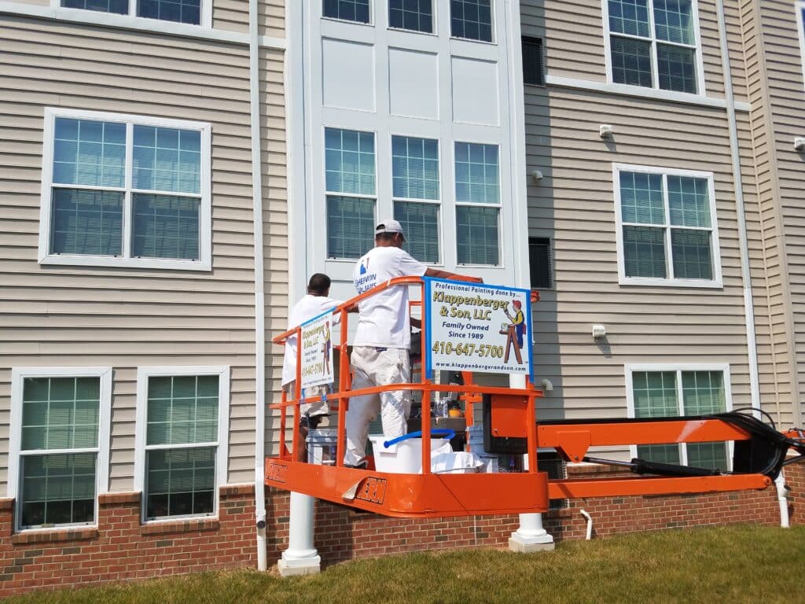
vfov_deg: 53.1
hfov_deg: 67.3
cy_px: 302
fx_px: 605
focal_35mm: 26
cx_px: 402
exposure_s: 1/3416
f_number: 1.7
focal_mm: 4.2
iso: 40
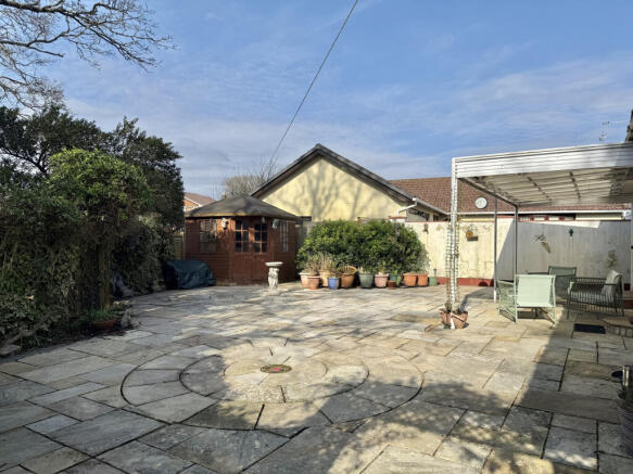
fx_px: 439
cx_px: 316
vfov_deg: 56.8
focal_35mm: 24
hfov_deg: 71.6
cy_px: 237
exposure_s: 1/5714
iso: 80
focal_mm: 6.76
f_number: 1.78
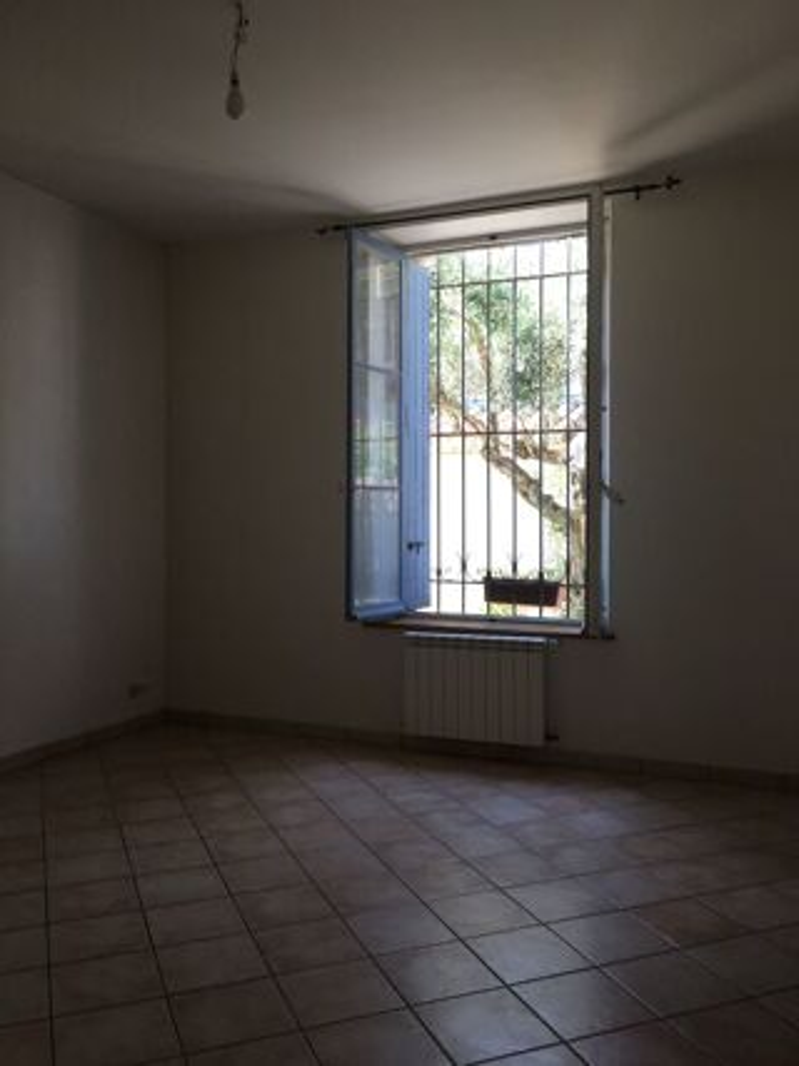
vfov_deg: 61.7
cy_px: 533
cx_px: 400
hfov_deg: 48.2
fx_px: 893
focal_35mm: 29
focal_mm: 4.15
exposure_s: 1/100
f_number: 2.2
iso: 40
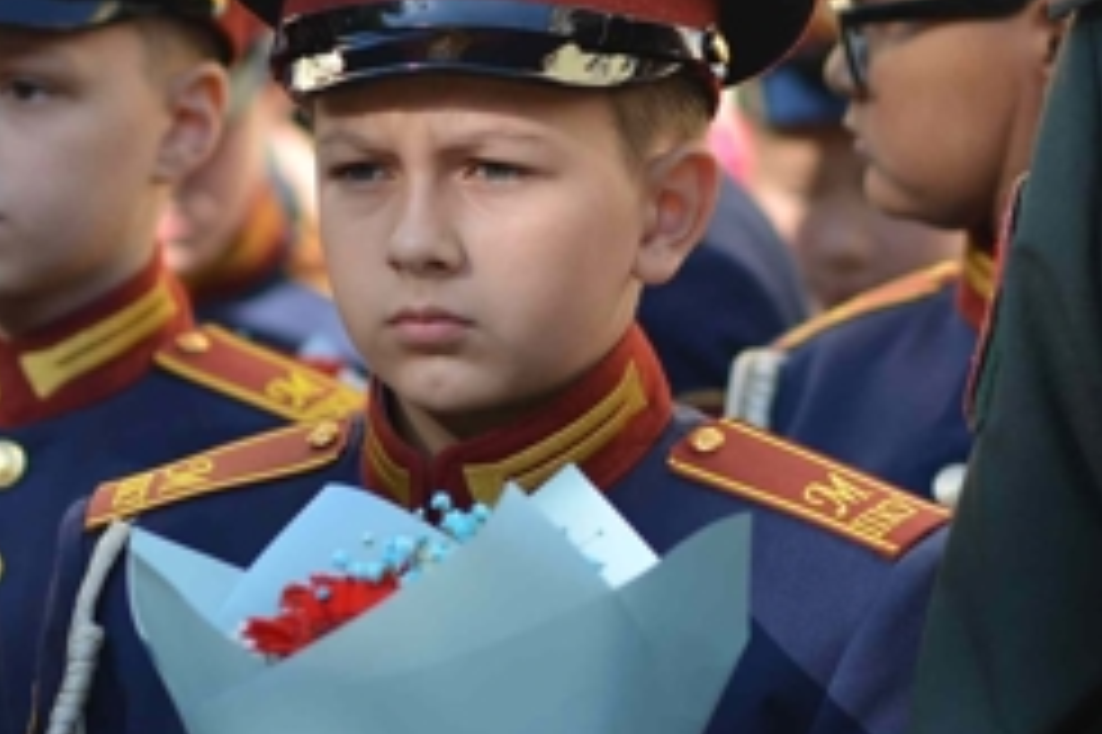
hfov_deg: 7.8
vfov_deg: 5.3
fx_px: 7953
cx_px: -272
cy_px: 419
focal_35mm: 260
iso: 100
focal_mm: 85
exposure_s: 1/640
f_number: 2.2
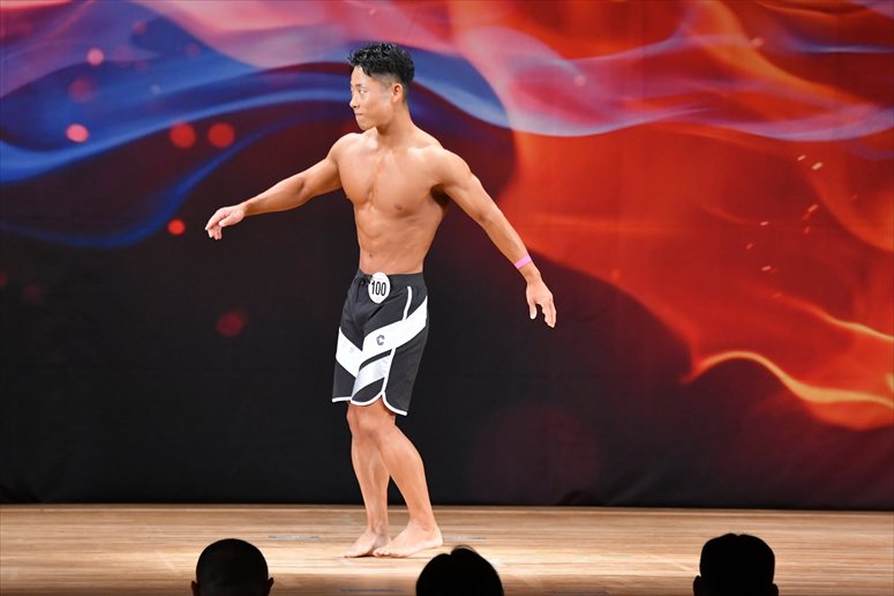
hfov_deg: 8.1
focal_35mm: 255
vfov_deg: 5.4
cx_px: 447
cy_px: 298
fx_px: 6329
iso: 3200
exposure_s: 1/400
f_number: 5.6
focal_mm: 170
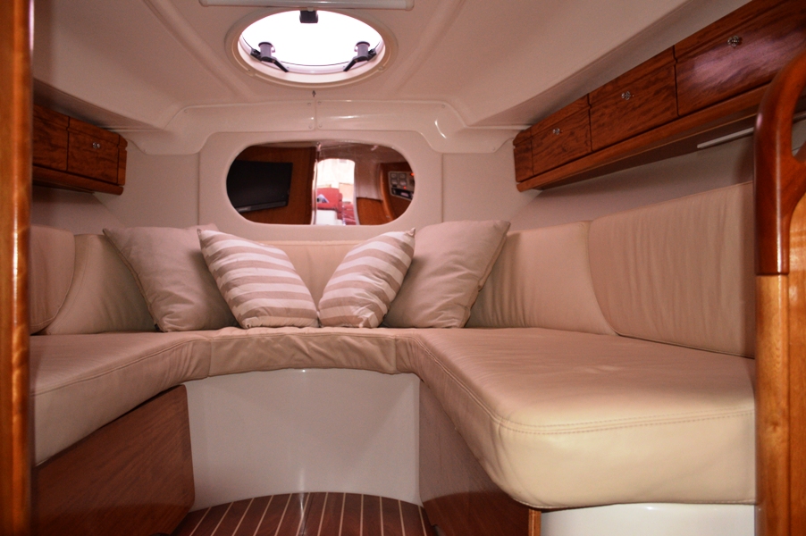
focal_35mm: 33
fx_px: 738
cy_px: 268
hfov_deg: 57.3
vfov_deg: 39.9
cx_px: 403
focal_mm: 22
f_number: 3.5
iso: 720
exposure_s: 1/200
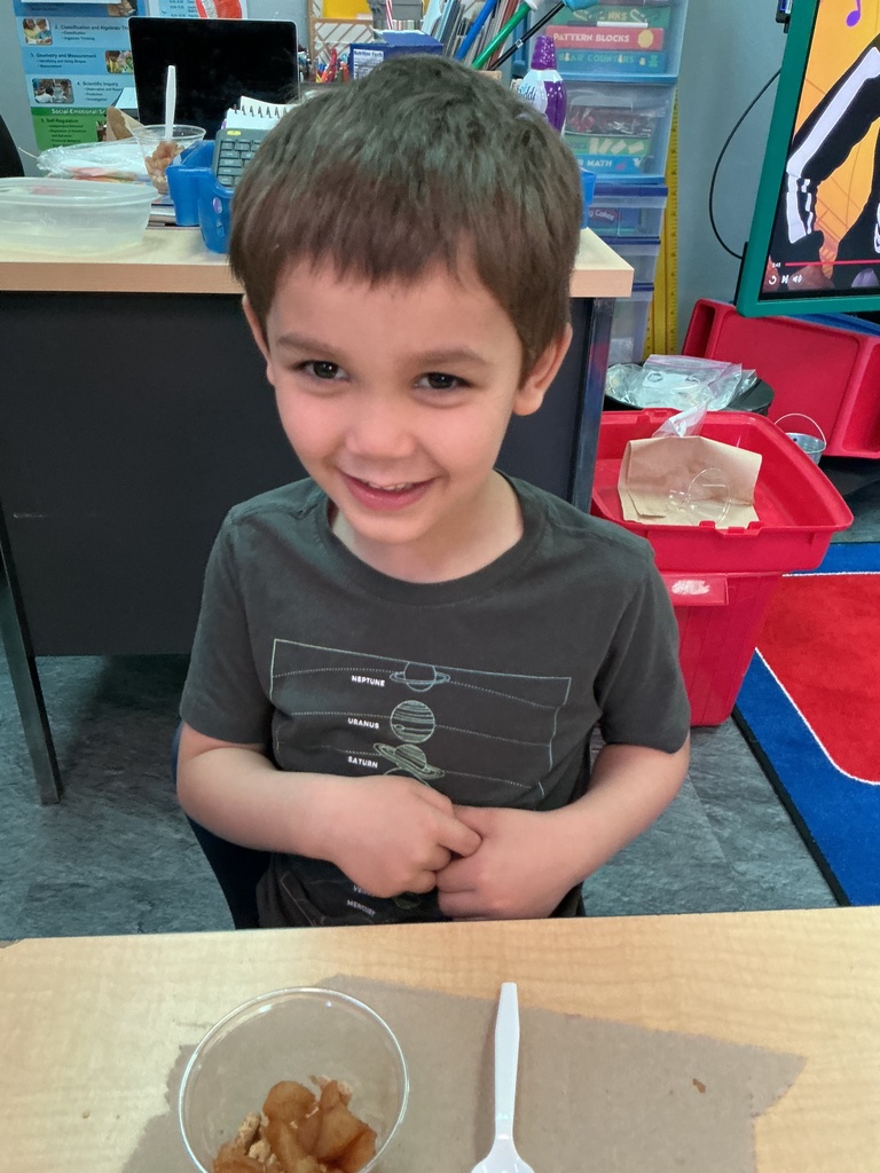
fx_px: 983
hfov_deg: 48.2
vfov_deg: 61.7
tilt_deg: -30.6
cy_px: 586
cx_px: 440
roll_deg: -1.7
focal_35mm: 29
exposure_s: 1/60
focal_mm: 3
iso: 250
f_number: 1.8
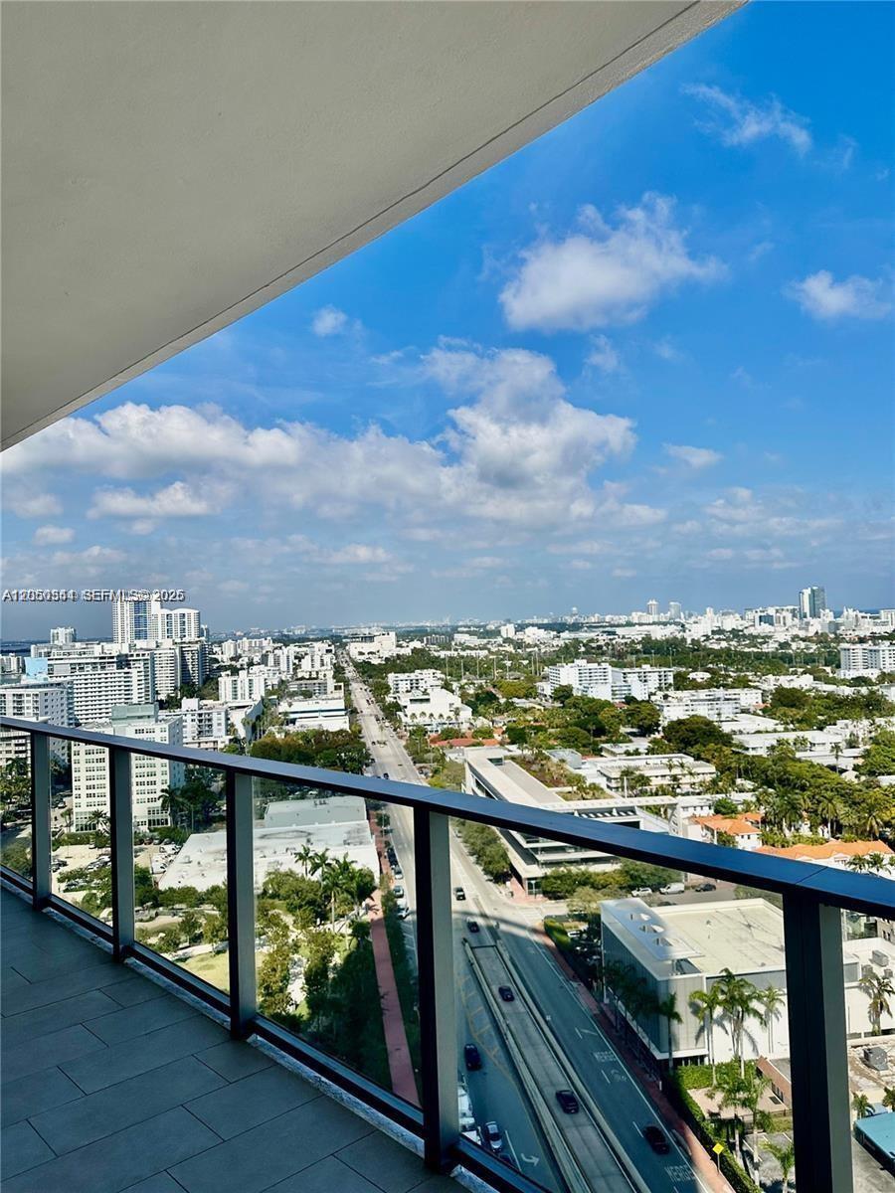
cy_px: 596
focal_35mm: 24
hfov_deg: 56.8
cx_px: 448
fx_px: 827
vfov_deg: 71.6
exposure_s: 1/8197
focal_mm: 6.86
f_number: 1.78
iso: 80
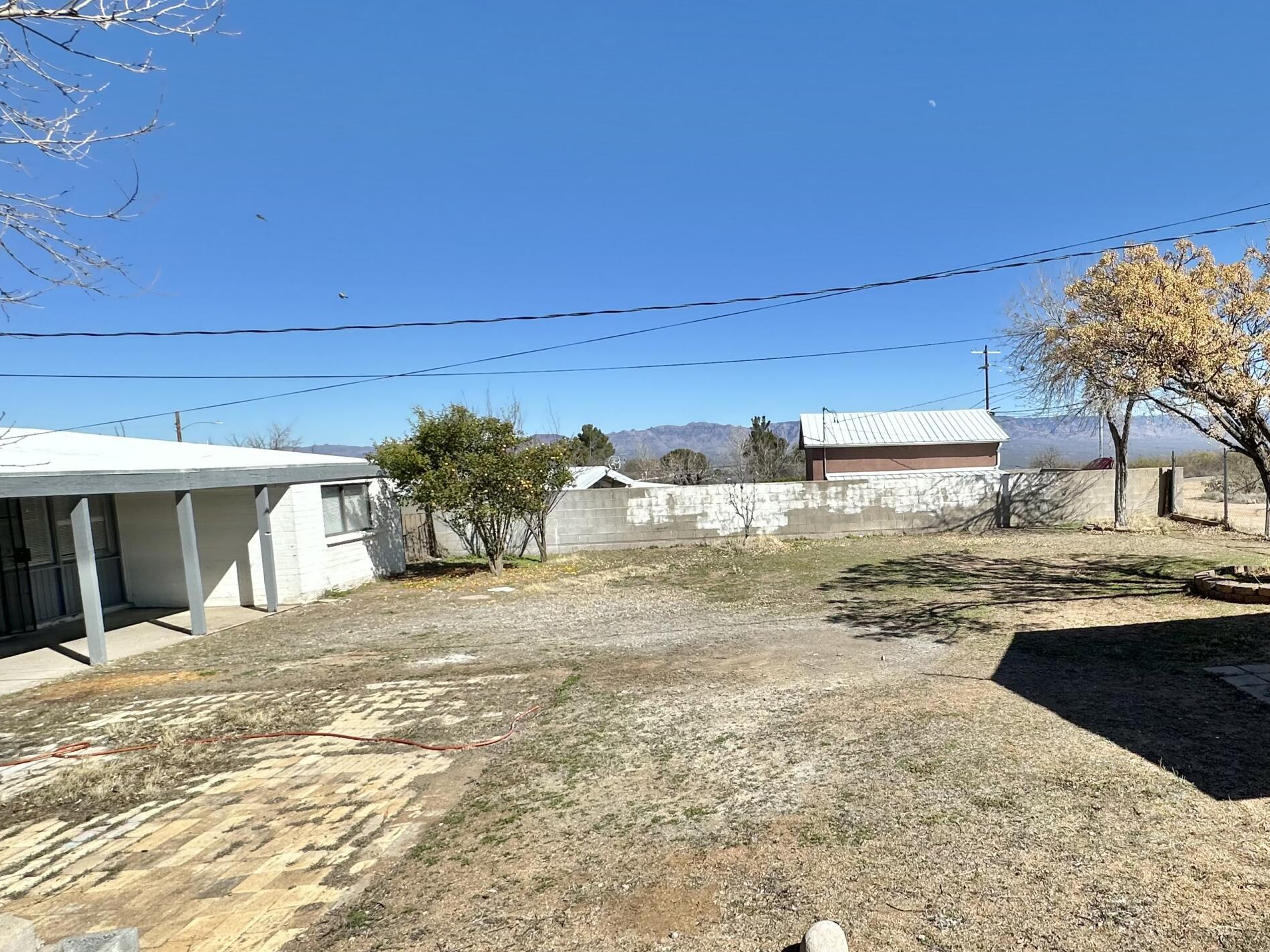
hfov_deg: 72.6
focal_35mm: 22
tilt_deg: -4.3
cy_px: 523
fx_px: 807
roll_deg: +2.0
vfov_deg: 61.0
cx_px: 904
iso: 50
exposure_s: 1/2747
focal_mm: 2.22
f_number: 2.2
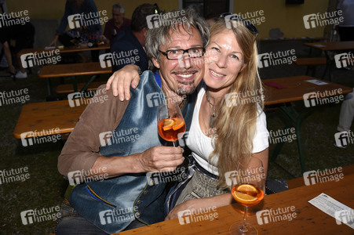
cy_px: 118
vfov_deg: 42.3
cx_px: 177
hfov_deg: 60.3
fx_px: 305
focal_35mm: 31
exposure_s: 1/100
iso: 640
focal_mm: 31
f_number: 6.3
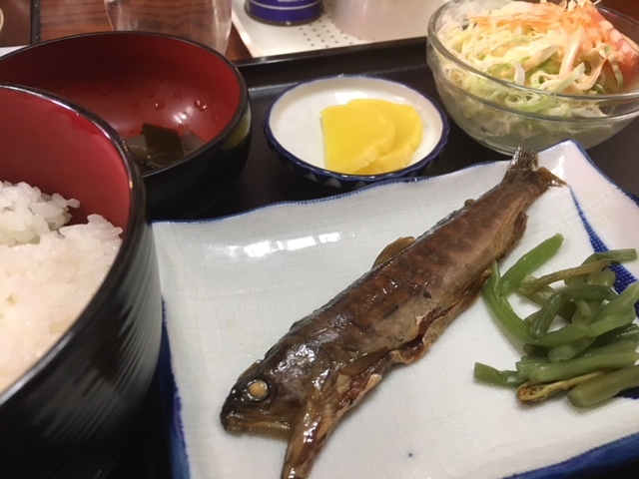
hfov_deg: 61.7
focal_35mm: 29
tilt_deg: -45.6
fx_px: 535
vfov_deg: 48.2
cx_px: 320
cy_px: 240
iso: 200
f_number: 2.2
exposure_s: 1/20
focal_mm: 4.15
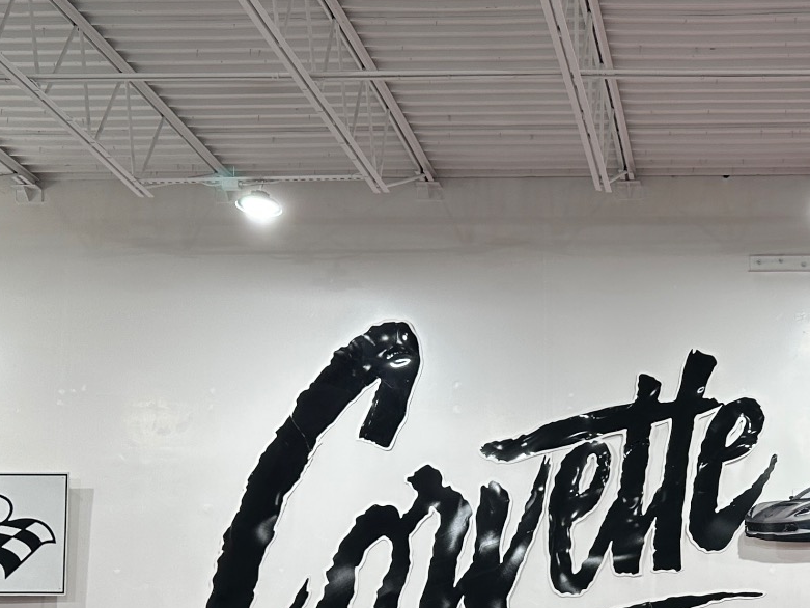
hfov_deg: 30.8
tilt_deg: +5.1
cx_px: 769
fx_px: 1381
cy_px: 605
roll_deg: -0.8
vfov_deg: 23.8
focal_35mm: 59
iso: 80
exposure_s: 1/120
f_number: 1.78
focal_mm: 6.86
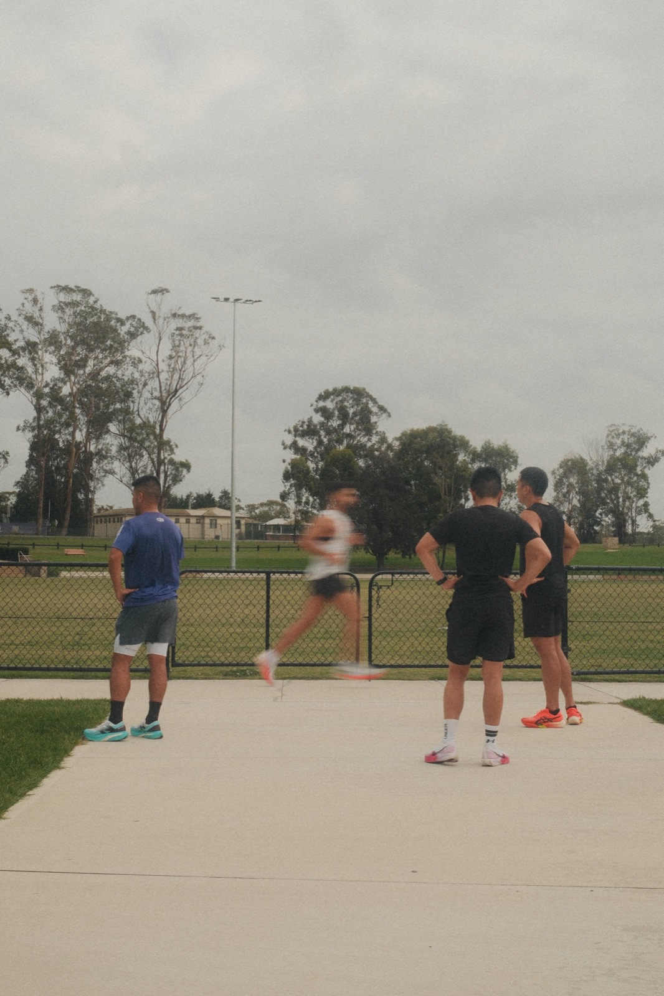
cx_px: 332
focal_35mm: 41
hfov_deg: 32.6
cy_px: 498
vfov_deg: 47.4
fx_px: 1135
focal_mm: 27
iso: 500
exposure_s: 1/30
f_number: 14
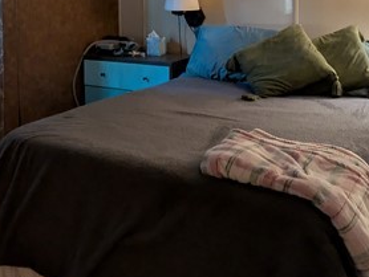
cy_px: 0
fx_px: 469
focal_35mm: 44
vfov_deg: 30.6
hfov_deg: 42.6
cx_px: 143
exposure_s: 1/25.2
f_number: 1.7
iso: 115
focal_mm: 2.02
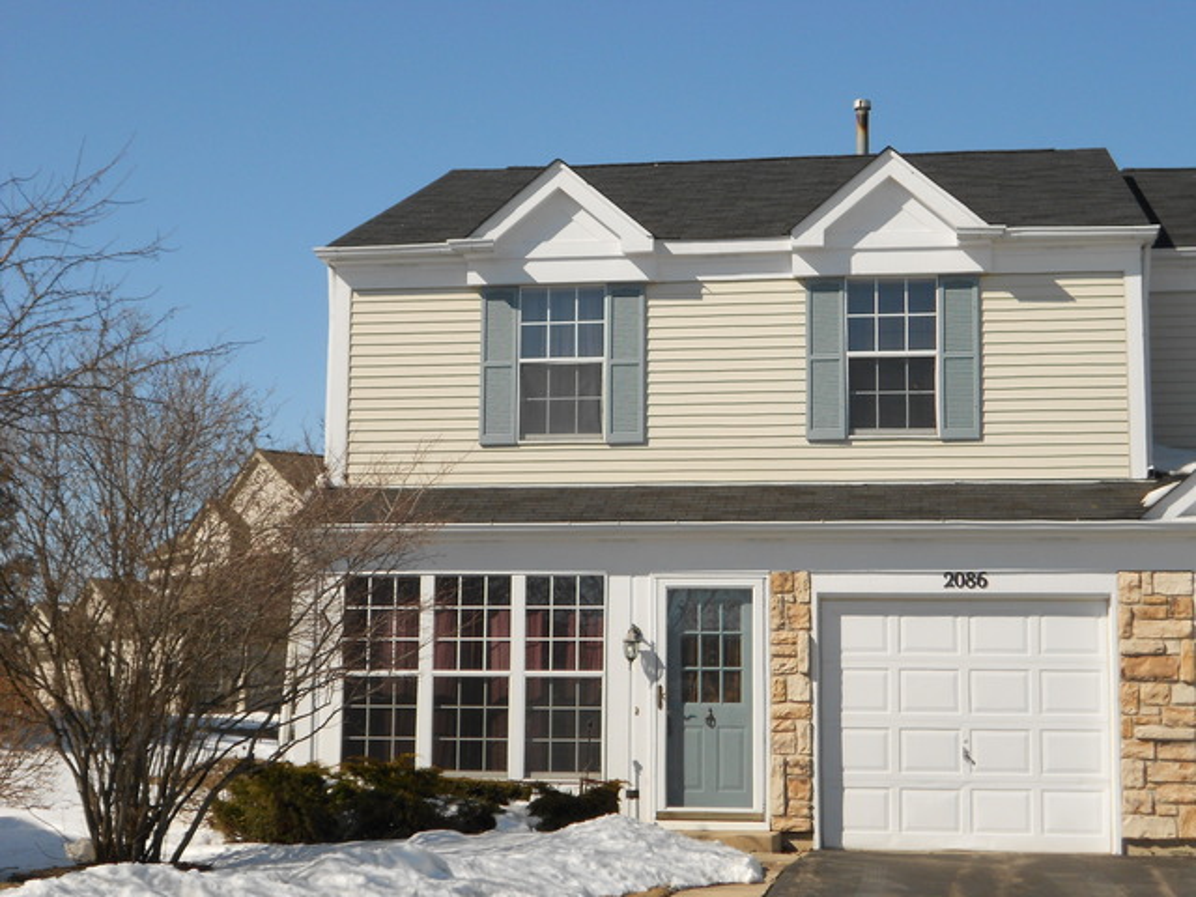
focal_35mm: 66
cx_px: 598
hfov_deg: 29.4
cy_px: 448
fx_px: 2280
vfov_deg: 22.3
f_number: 5.3
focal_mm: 11.6
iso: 80
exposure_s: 1/800
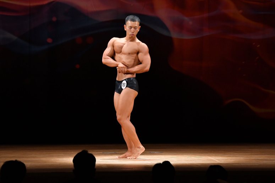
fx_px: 1718
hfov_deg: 9.2
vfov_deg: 6.1
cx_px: 138
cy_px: 92
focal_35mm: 225
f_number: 5.6
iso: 3200
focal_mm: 150
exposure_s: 1/400
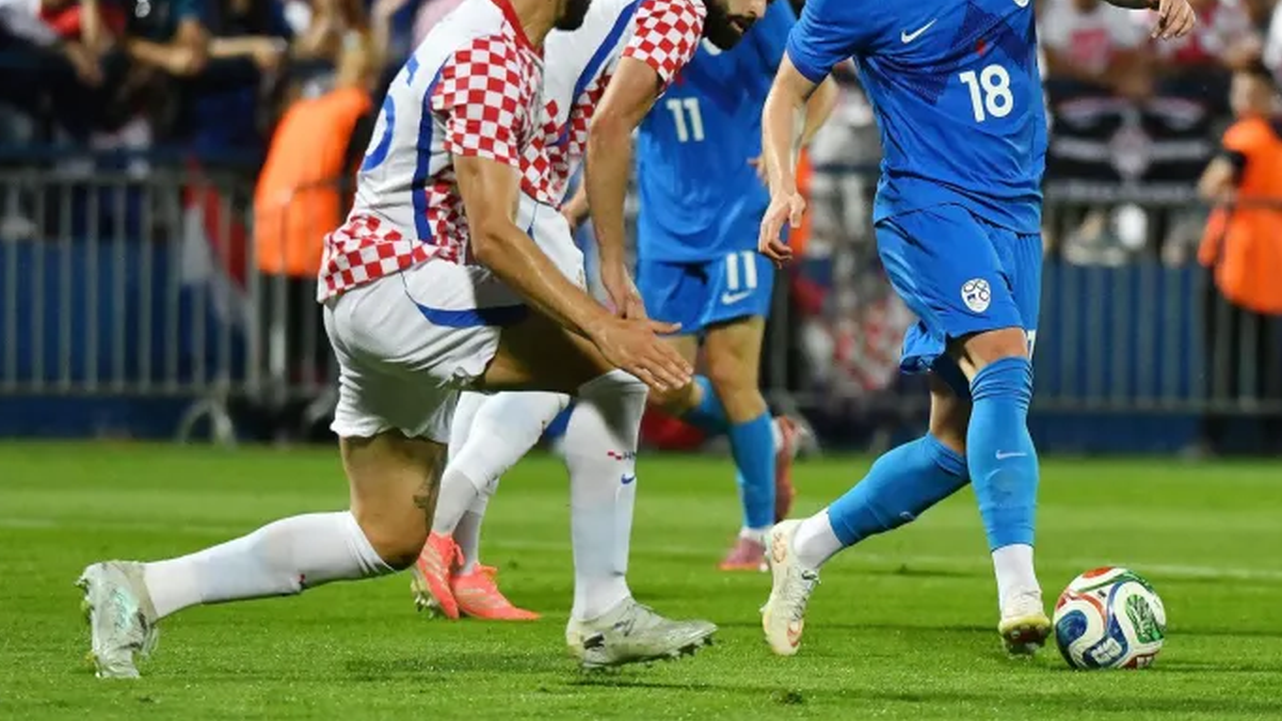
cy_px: 249
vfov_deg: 3.6
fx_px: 11523
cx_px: 689
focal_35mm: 339
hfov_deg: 6.4
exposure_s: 1/1600
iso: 6400
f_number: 4
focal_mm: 290
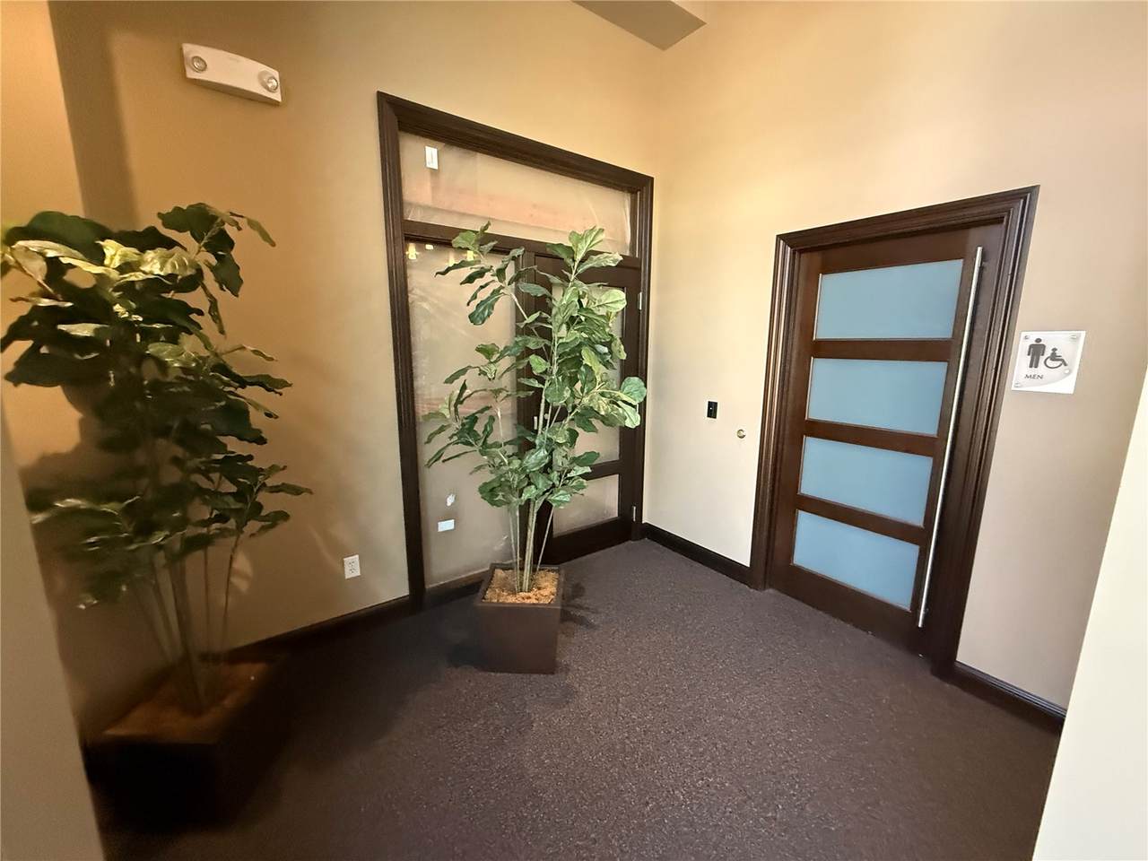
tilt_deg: -9.5
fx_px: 464
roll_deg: -0.7
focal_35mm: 14
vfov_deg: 85.7
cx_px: 574
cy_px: 430
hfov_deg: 102.1
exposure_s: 1/60
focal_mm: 2.22
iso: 1250
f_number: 2.2
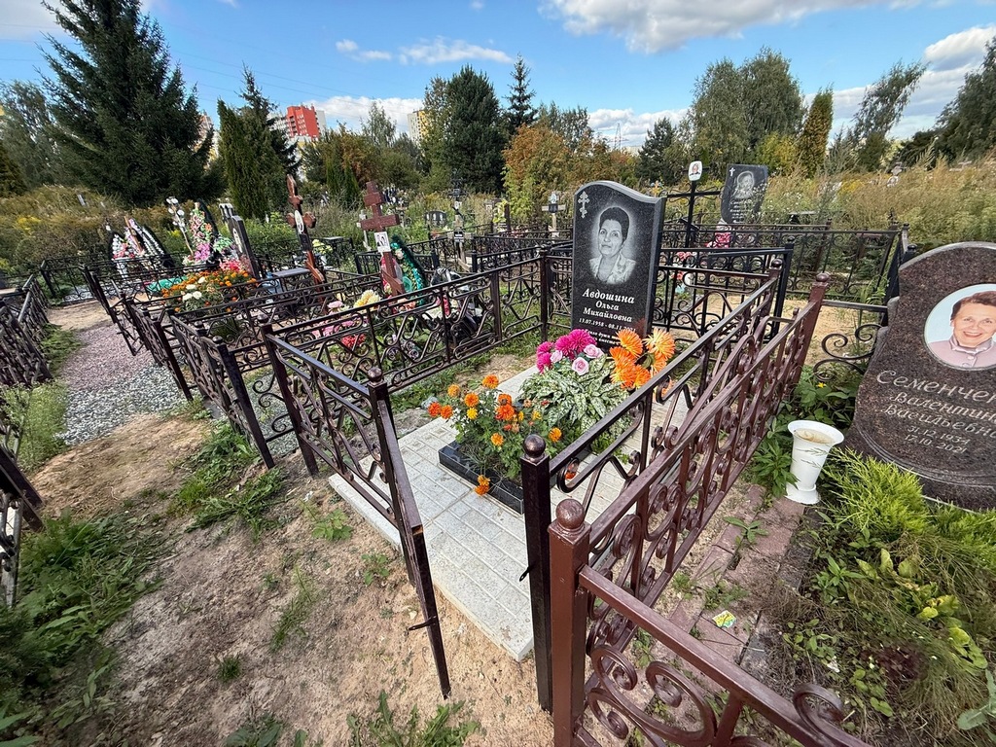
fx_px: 403
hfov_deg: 102.1
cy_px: 374
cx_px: 498
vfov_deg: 85.7
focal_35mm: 14
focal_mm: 2.22
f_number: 2.2
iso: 50
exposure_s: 1/316
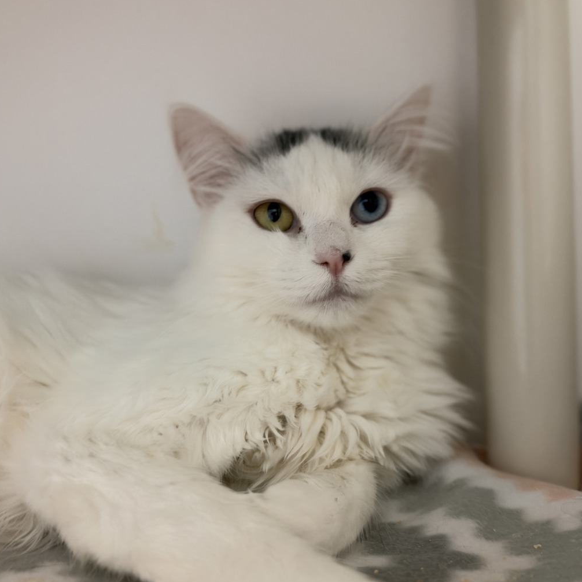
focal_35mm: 36
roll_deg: +1.4
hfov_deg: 46.0
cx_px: 289
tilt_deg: -5.2
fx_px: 685
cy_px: 290
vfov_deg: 46.0
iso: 500
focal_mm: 6.93
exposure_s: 1/41
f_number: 1.48
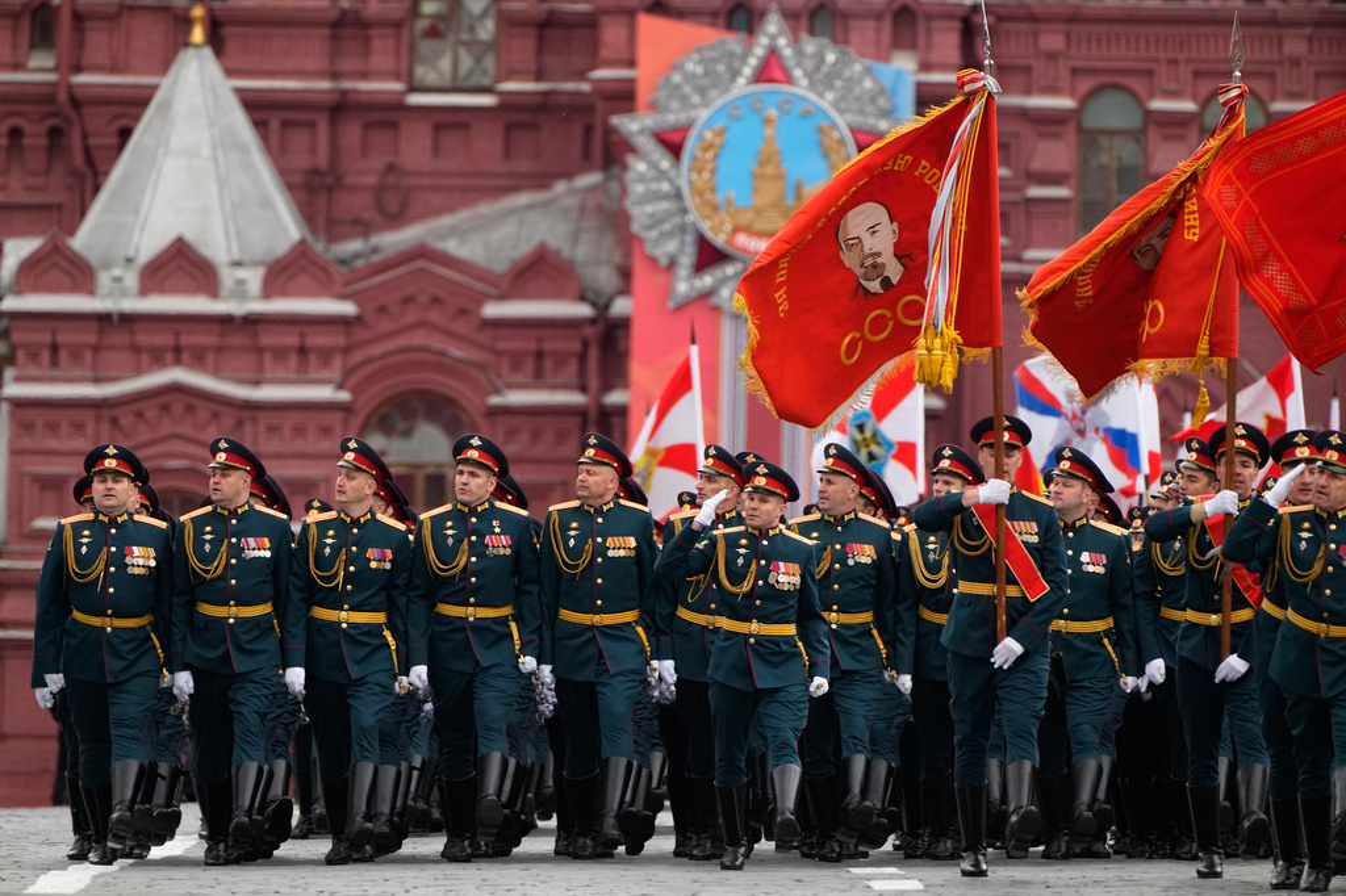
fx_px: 20930
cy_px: 448
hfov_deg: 3.7
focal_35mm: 560
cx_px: 673
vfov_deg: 2.5
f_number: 10
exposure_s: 1/640
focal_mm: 560
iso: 2000
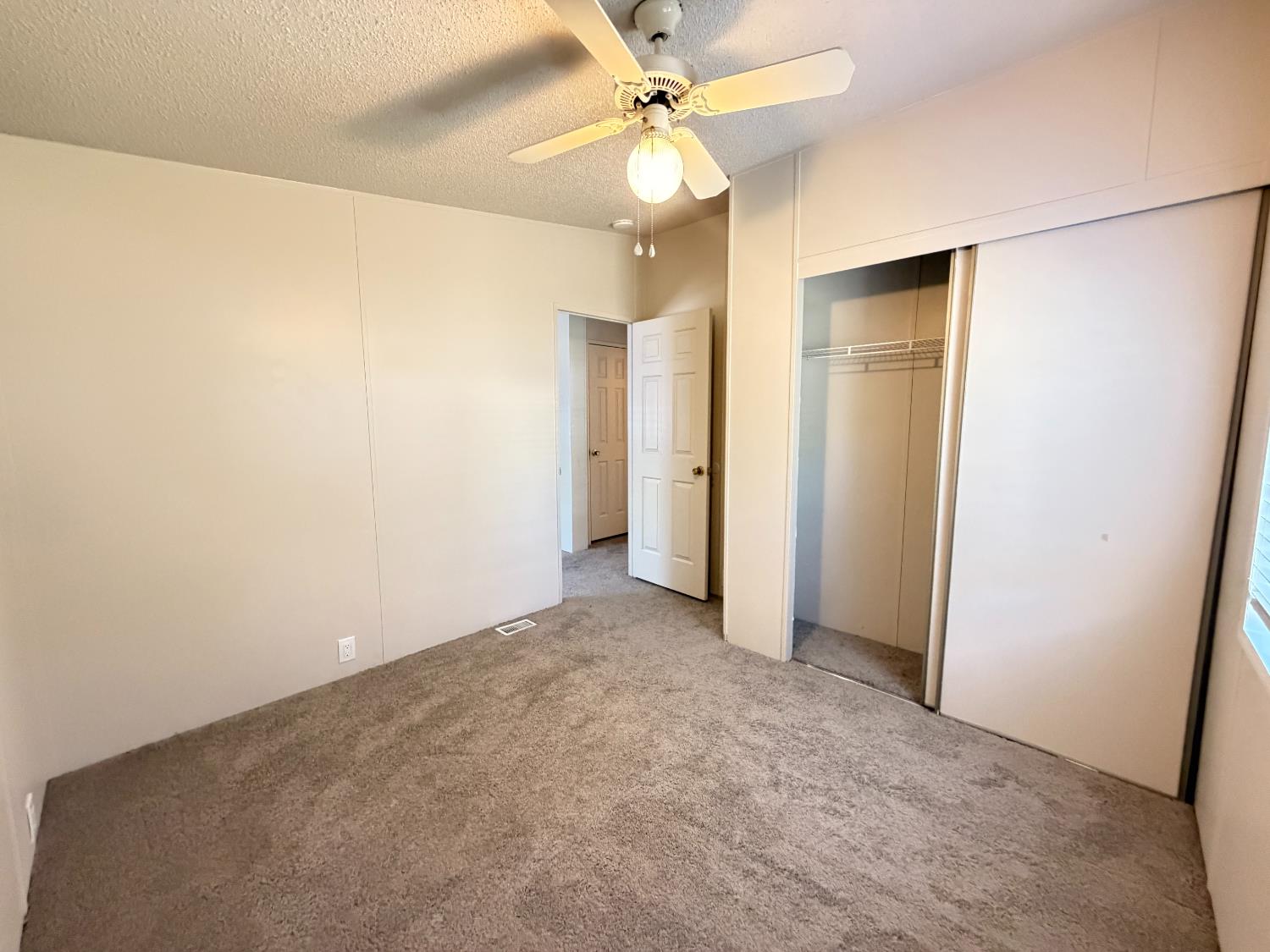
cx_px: 635
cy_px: 476
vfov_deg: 85.7
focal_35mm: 14
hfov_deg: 102.1
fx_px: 514
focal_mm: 2.22
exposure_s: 1/60
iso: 1000
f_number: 2.2
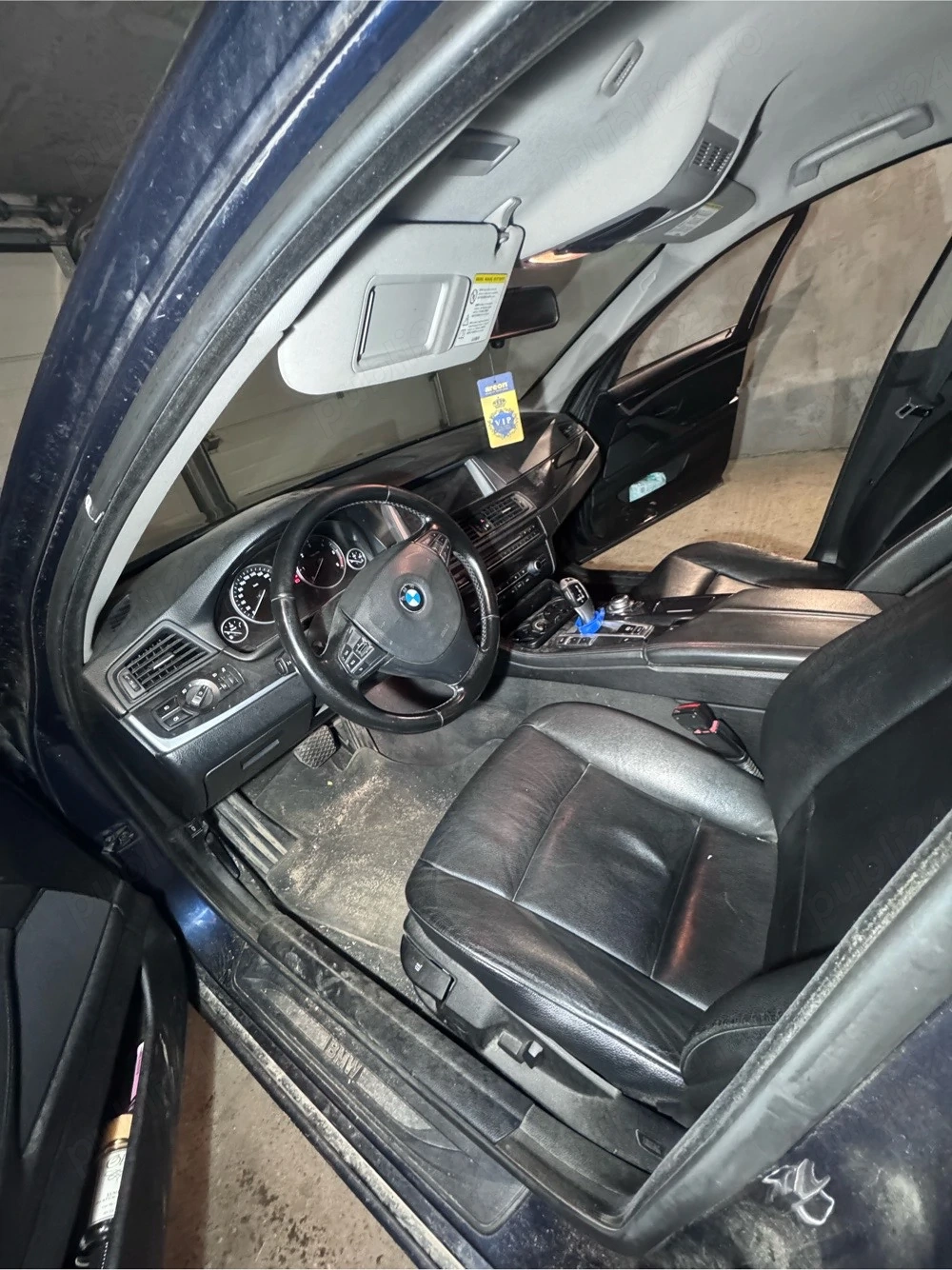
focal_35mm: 14
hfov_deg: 85.7
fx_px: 514
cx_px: 476
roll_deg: +15.4
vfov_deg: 102.1
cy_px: 635
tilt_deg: -28.7
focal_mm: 2.22
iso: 1250
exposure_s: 1/50
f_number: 2.2
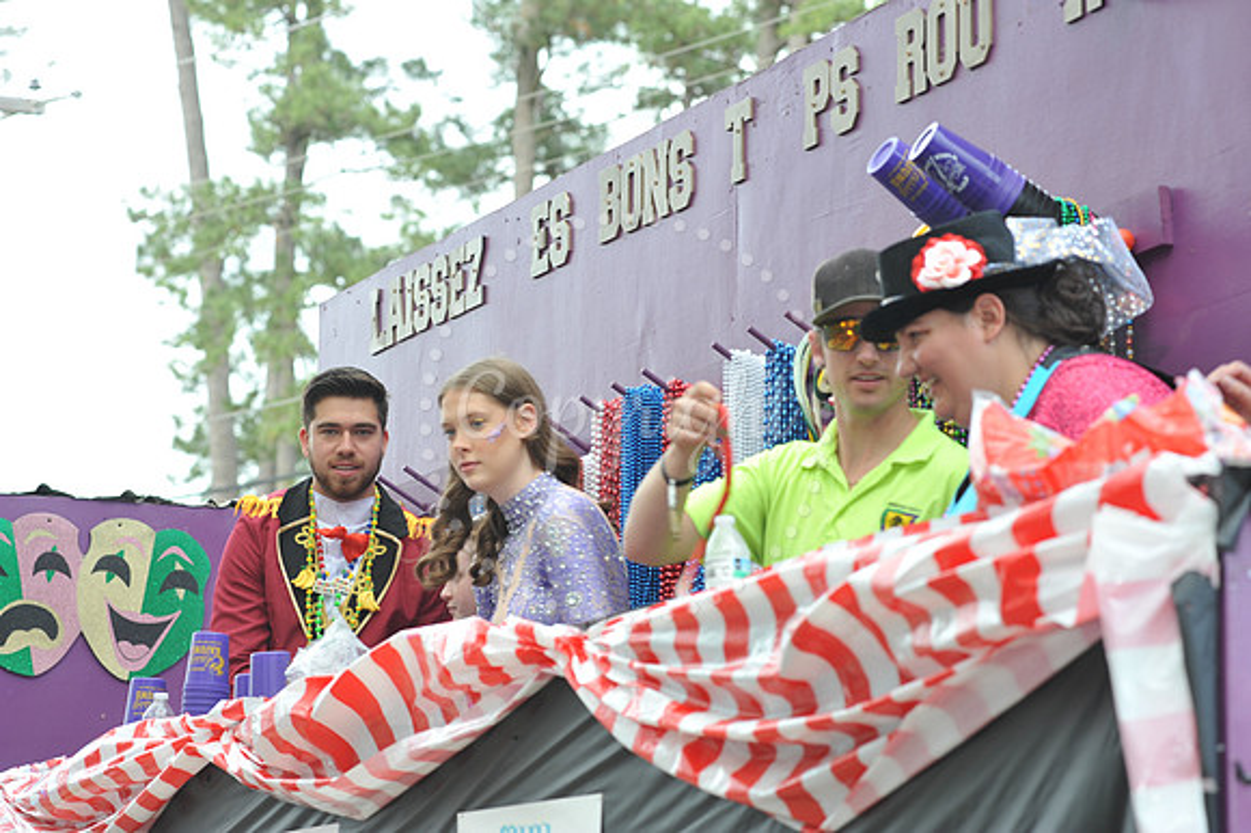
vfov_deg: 12.2
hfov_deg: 18.3
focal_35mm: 112
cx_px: 626
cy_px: 416
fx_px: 3890
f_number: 6.3
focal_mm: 112
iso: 250
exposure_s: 1/80
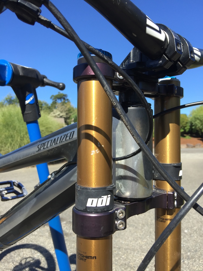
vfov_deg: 61.7
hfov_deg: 48.2
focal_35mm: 29
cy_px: 136
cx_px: 102
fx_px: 227
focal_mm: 4.15
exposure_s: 1/842
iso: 32
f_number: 2.2
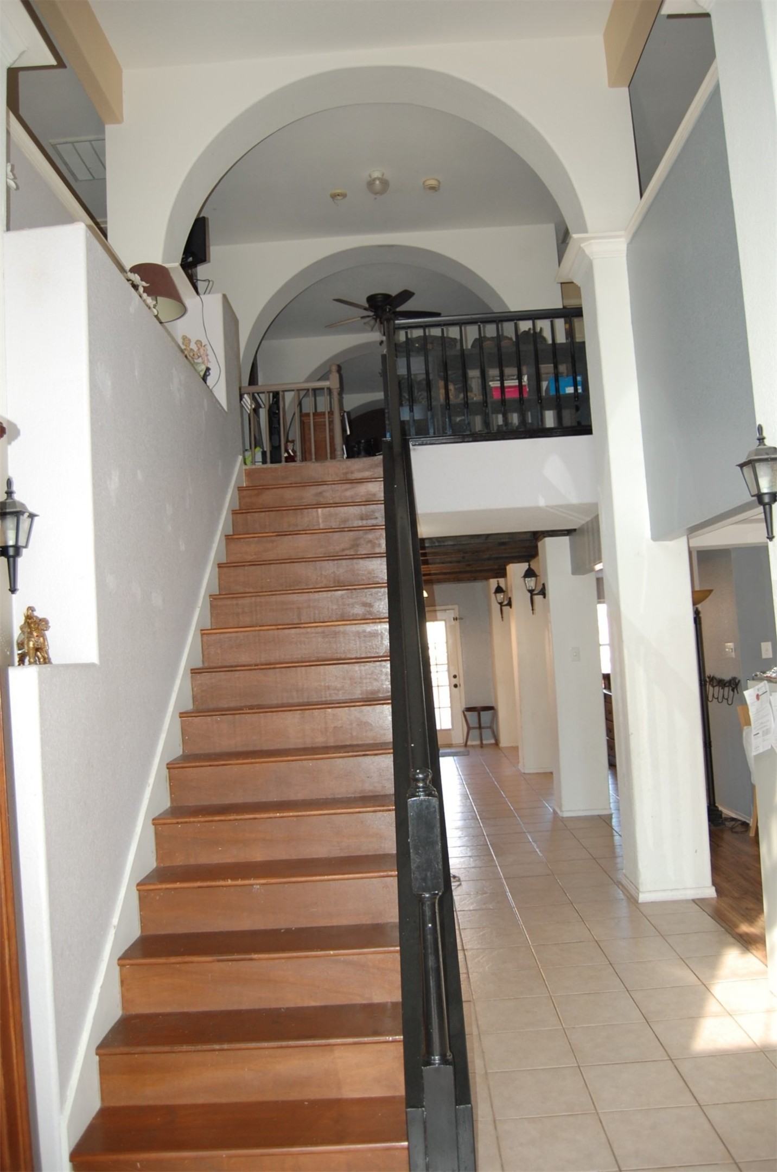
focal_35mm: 27
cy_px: 586
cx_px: 388
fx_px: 877
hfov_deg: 47.8
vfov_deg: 67.5
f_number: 3.5
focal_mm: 18
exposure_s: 1/60
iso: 400
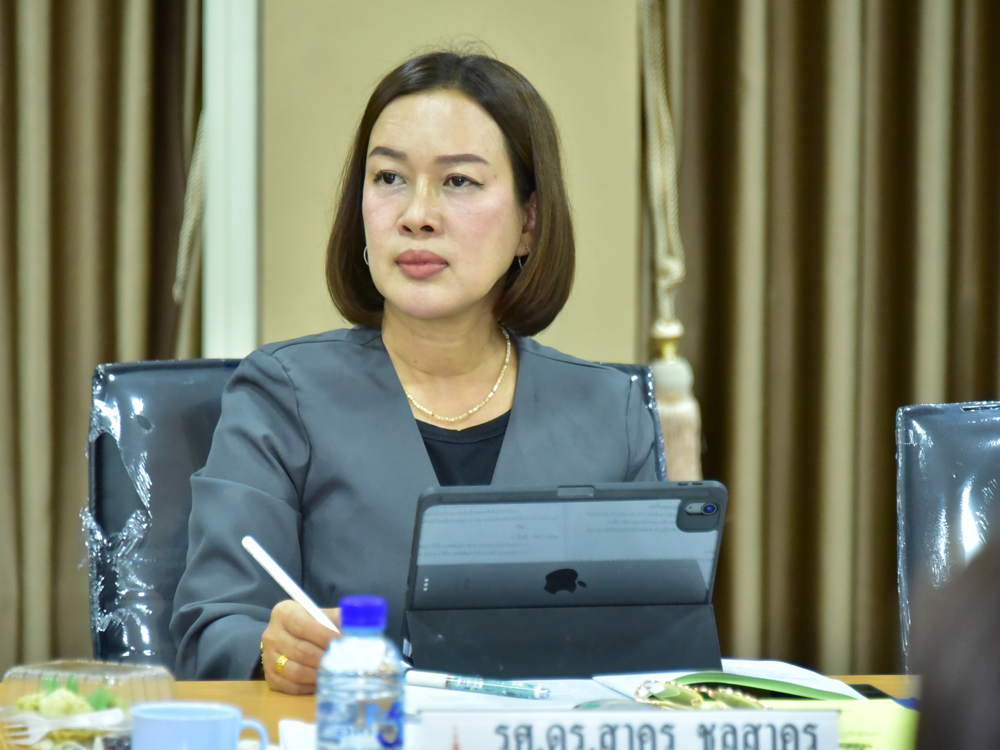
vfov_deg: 6.5
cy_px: 376
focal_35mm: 228
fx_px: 6587
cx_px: 456
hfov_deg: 8.7
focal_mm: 210
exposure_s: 1/200
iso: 6400
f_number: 5.6
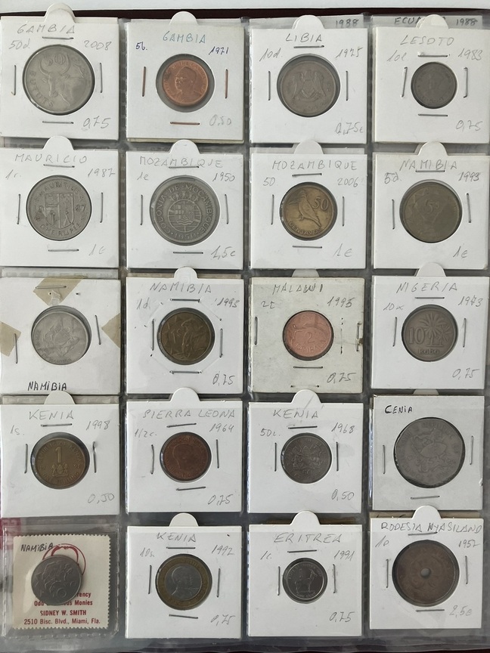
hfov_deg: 49.7
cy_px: 326
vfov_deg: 63.4
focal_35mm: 28
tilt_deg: -89.1
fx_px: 528
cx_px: 245
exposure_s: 1/121
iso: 80
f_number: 1.8
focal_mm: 3.99
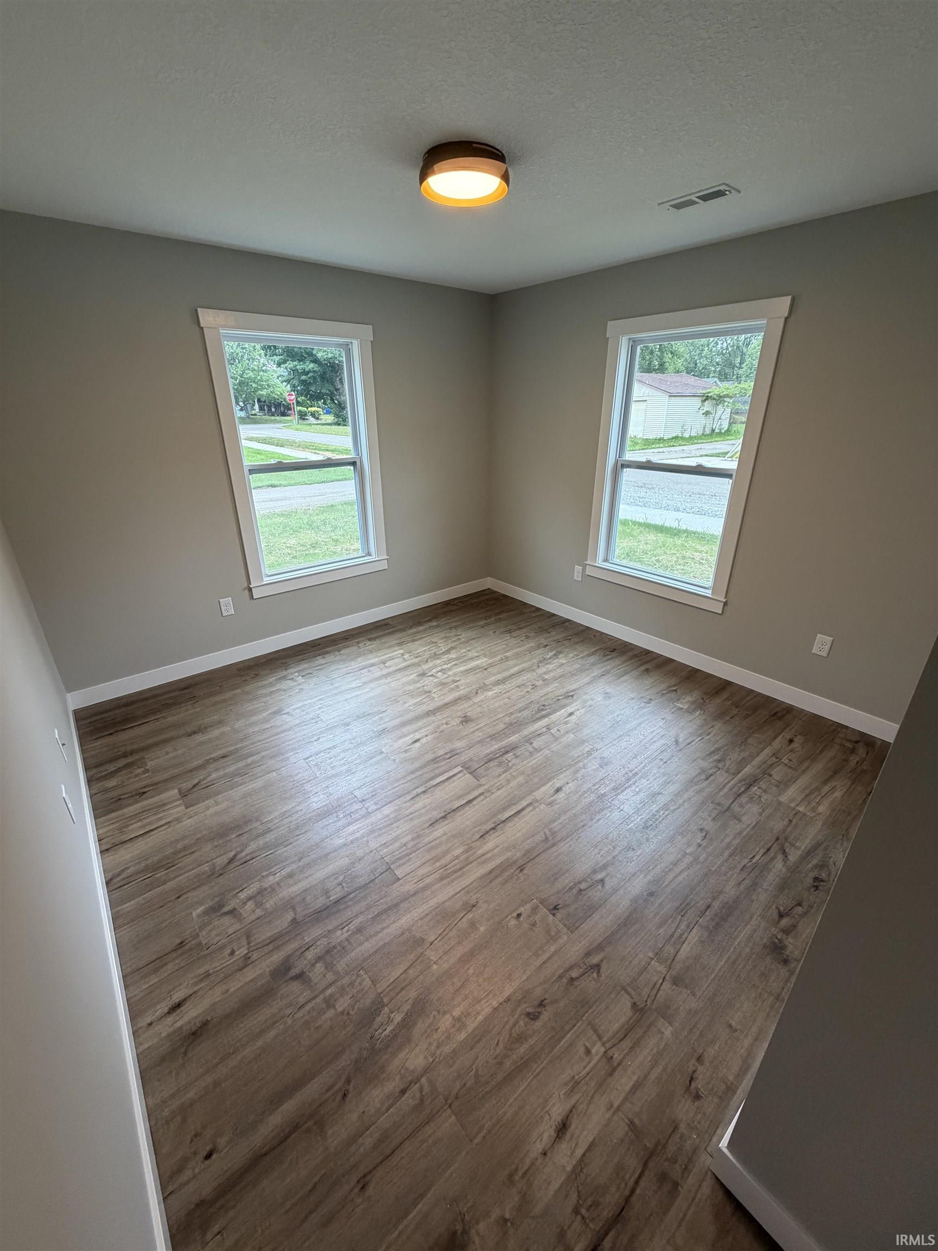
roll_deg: +0.0
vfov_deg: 102.1
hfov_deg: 85.7
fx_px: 506
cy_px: 626
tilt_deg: -23.4
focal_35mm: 14
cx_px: 469
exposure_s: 1/120
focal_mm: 2.22
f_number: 2.2
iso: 200
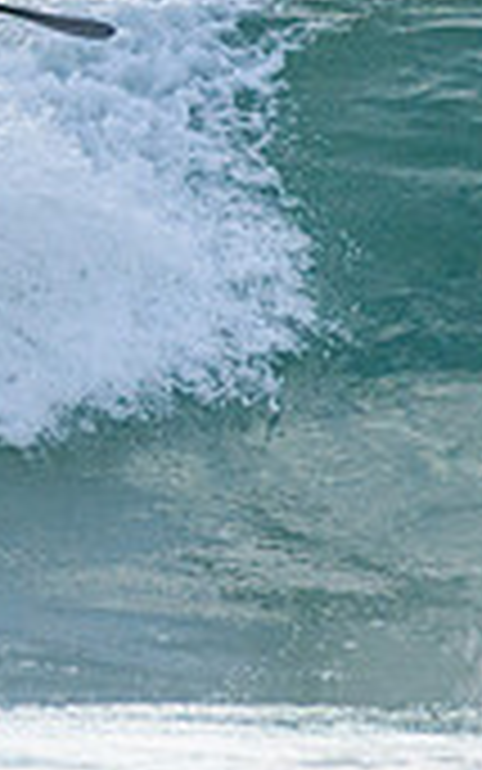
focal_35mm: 2126
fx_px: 44646
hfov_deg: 0.6
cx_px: -940
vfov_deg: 1.0
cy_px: 54
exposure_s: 1/2000
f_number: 5.6
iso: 640
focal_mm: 500
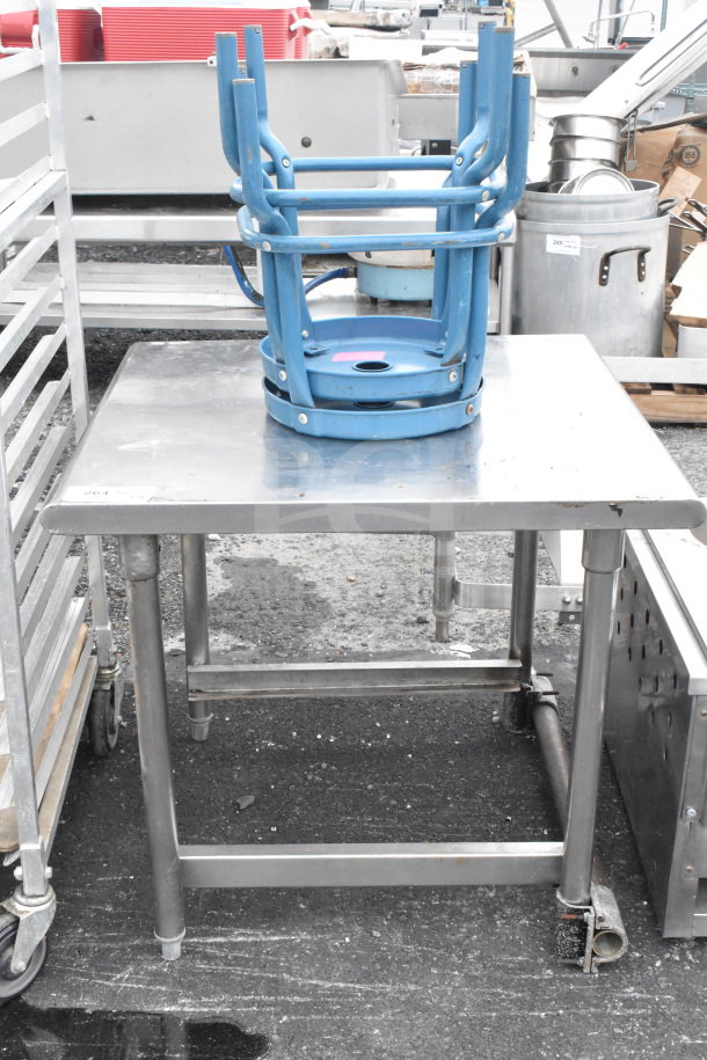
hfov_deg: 28.9
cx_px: 354
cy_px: 530
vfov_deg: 42.3
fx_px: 1370
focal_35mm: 46
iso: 6400
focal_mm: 31
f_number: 14
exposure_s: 1/800
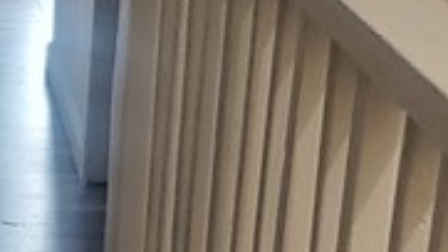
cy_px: 378
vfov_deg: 7.5
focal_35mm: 160
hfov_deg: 13.1
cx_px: -104
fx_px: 1902
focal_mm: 4.3
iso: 320
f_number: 1.5
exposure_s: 1/40
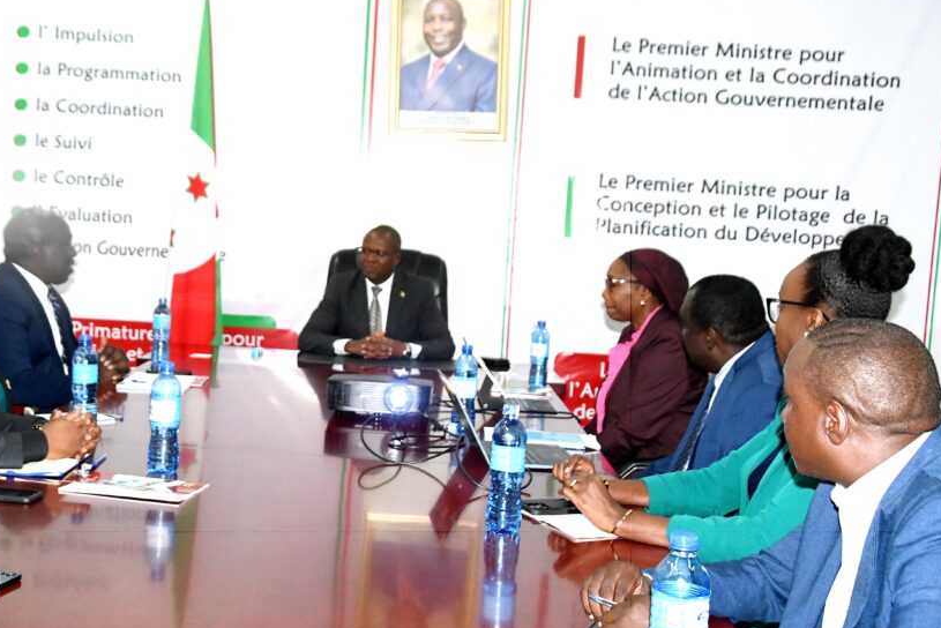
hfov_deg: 40.1
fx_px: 1281
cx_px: 373
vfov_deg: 27.5
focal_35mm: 49
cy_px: 289
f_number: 5.6
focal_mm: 26
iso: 3200
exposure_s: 1/125
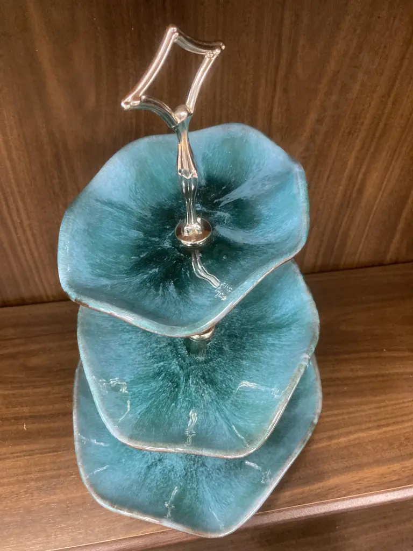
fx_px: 445
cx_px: 206
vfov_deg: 63.4
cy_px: 276
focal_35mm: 28
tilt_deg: -46.9
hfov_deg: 49.7
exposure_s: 1/25
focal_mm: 3.99
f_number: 1.8
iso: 320
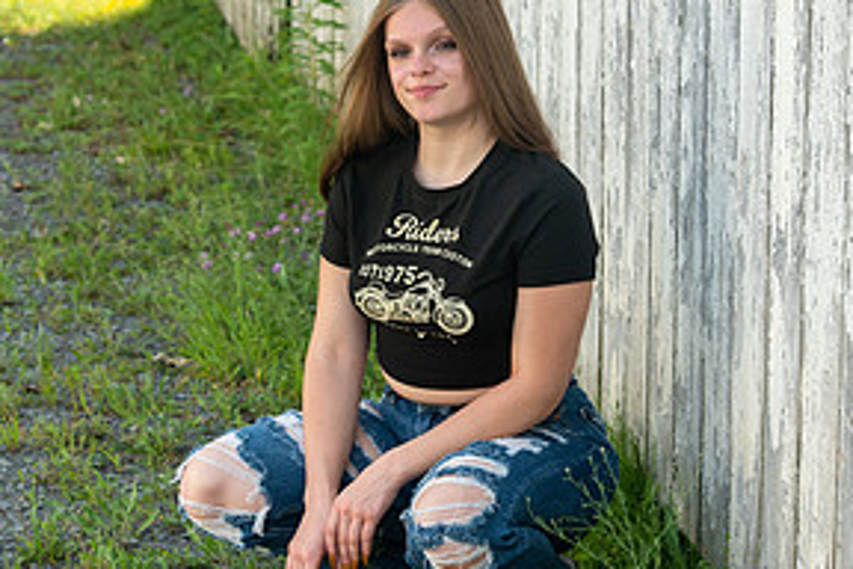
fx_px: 3625
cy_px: 243
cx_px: 422
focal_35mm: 153
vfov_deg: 9.0
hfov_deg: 13.4
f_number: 7.1
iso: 400
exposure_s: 1/250
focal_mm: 98
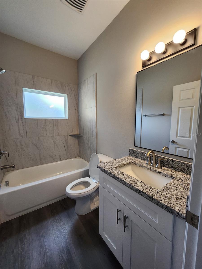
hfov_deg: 89.9
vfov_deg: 106.2
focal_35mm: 13
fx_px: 101
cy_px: 134
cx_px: 101
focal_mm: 1.74
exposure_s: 1/60
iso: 160
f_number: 2.2
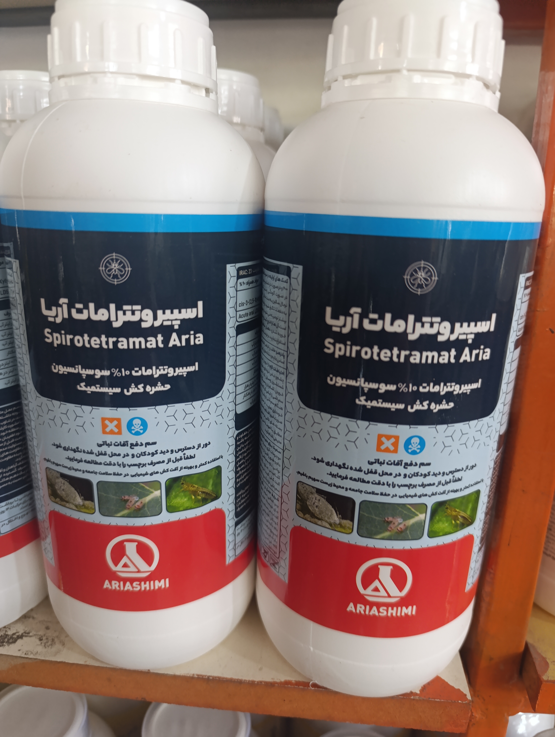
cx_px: 278
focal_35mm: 23
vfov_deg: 73.8
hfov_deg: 59.0
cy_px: 368
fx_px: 490
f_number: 1.6
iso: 800
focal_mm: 6.14
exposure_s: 1/50
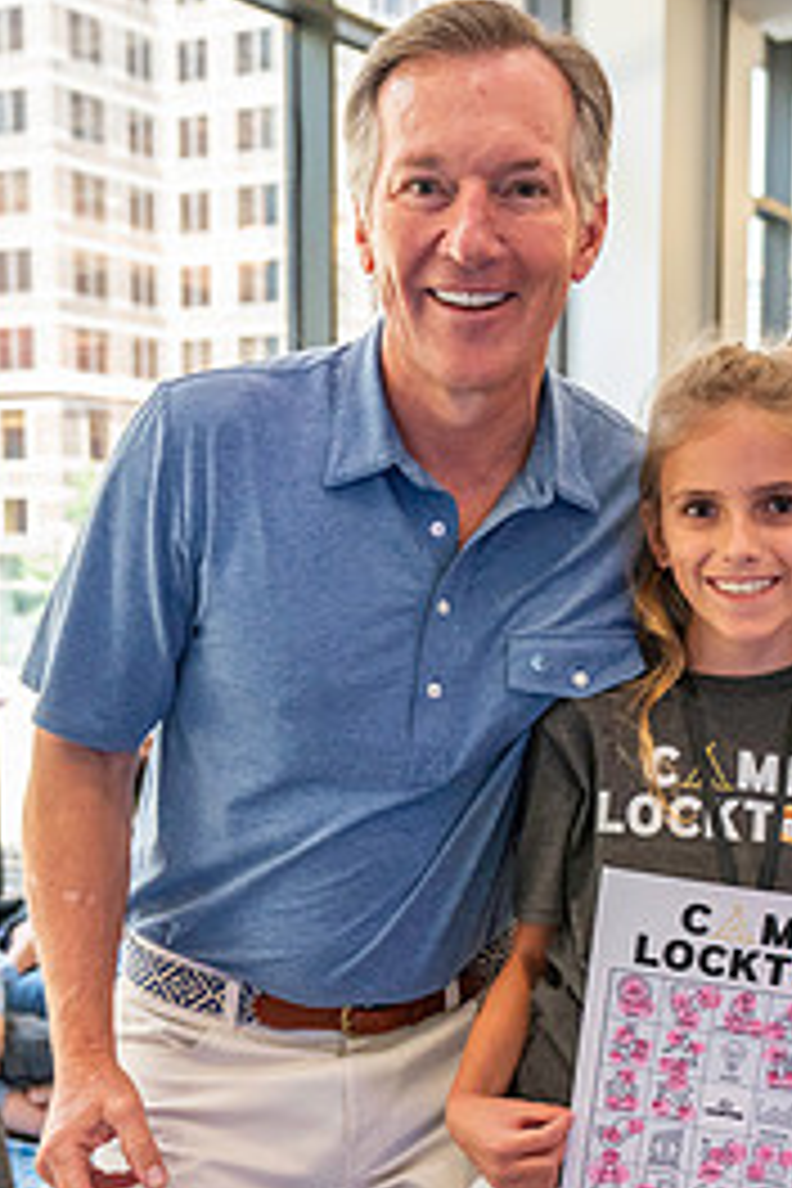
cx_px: 477
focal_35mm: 58
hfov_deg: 23.3
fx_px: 1914
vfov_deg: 34.0
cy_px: 846
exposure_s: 1/160
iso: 3200
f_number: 4
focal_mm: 34
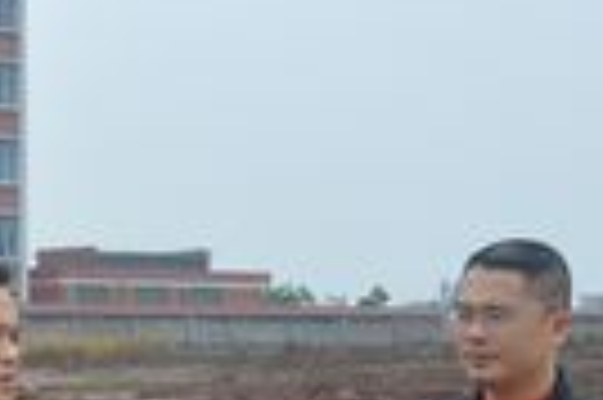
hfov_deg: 16.4
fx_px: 2058
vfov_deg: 10.5
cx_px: 40
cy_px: 715
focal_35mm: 123
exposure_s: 1/125
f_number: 11
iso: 200
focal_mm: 22
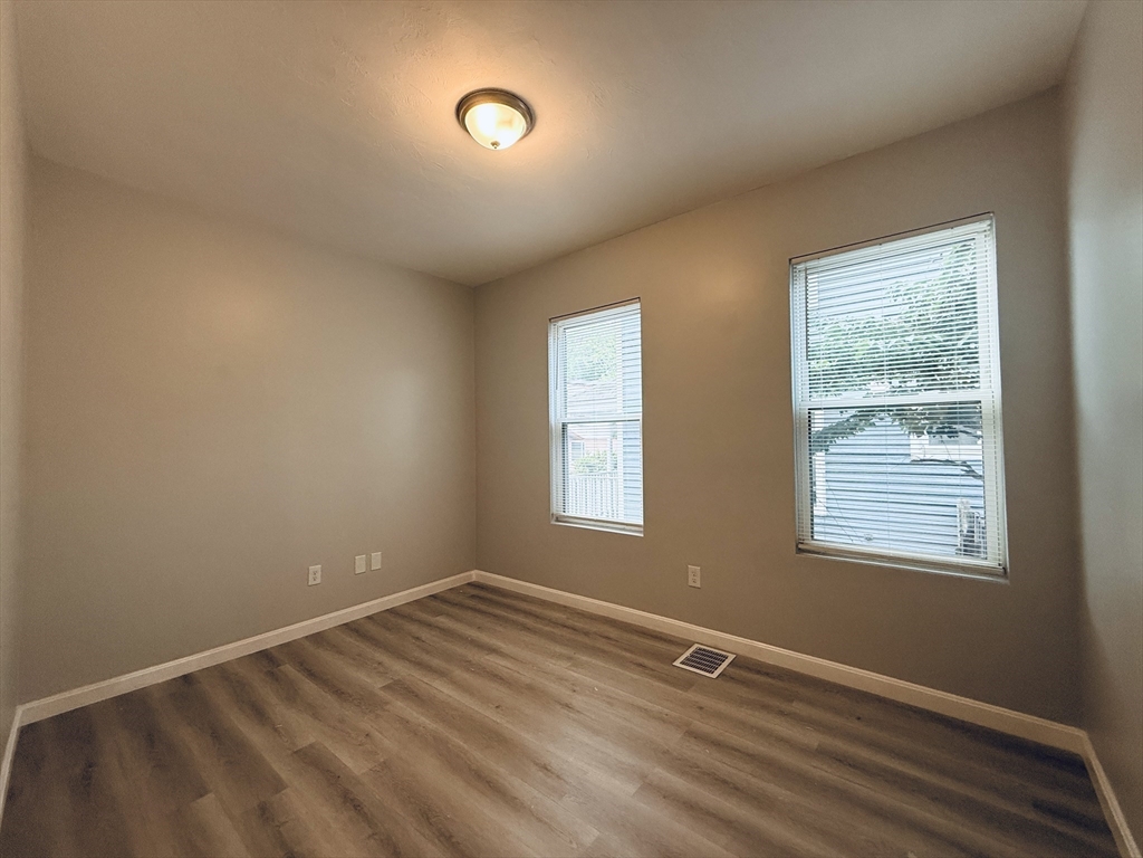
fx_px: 462
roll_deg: +0.5
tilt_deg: +2.3
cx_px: 572
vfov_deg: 85.7
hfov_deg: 102.1
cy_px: 429
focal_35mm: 14
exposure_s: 1/120
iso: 160
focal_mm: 2.22
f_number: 2.2
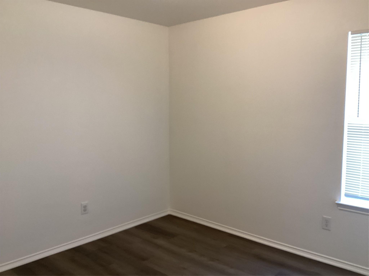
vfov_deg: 45.4
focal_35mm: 31
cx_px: 184
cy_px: 138
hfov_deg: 58.4
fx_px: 330
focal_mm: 3.3
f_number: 2.4
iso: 125
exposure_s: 1/60
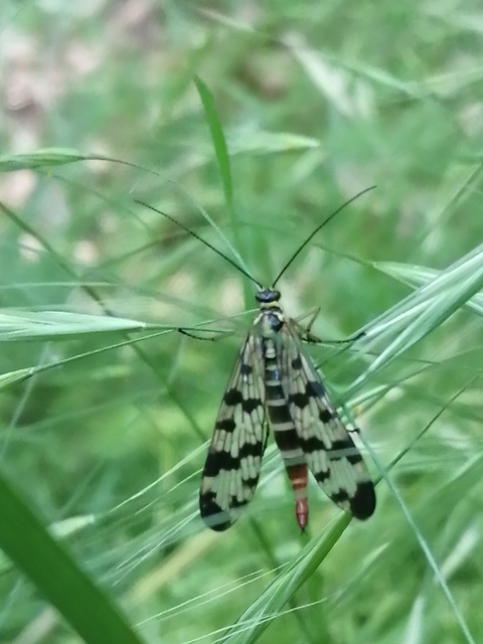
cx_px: 242
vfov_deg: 19.1
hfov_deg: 14.4
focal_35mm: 103
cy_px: 322
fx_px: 1916
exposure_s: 1/50
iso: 80
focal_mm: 3.46
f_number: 1.8
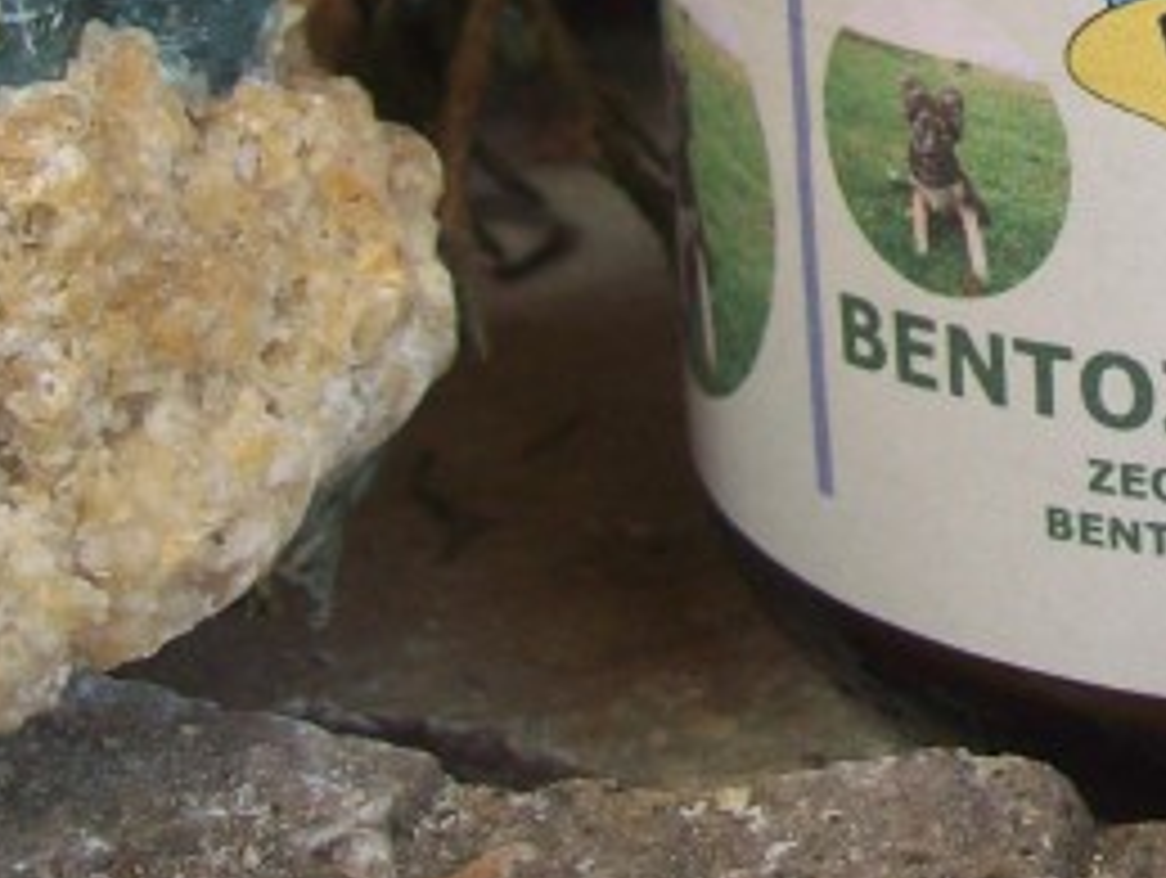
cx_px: 1243
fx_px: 3744
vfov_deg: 12.9
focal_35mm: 111
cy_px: -293
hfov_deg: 17.2
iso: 80
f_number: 2.7
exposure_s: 1/138
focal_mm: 6
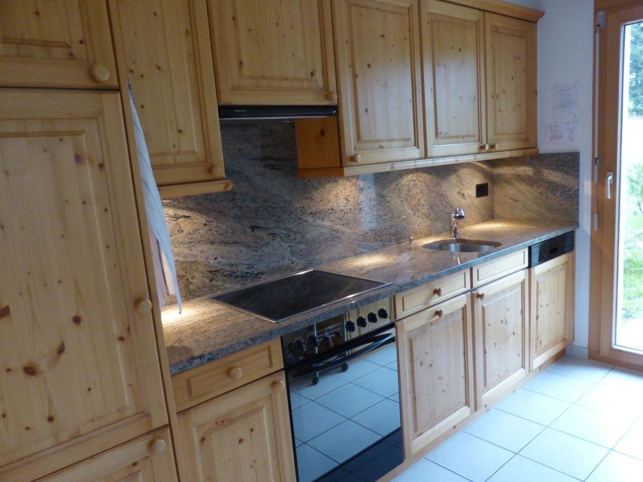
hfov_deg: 67.3
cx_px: 333
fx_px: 483
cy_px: 243
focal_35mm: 26
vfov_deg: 53.1
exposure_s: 1/20
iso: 400
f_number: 3.3
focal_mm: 4.3
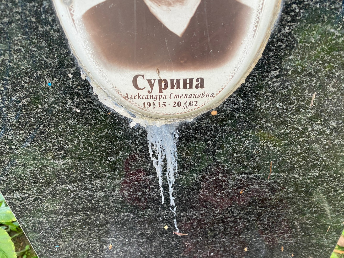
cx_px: 172
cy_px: 129
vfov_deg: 53.1
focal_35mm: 26
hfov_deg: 67.3
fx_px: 258
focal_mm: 4.25
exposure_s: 1/79
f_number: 1.8
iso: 125
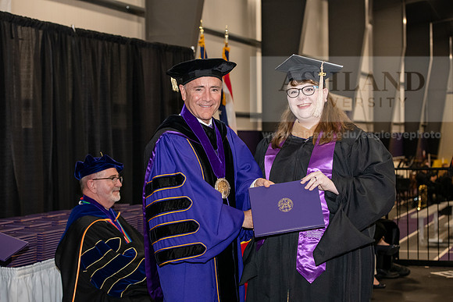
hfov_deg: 28.8
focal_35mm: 70
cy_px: 151
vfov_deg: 19.5
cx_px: 226
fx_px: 881
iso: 2500
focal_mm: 70
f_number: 5.6
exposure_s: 1/200
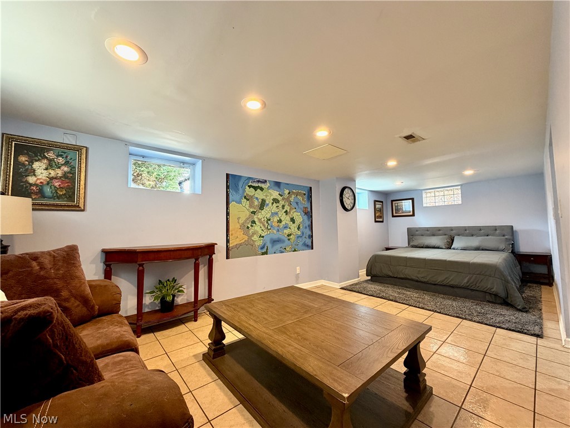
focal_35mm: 14
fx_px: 231
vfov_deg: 85.7
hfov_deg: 102.1
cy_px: 214
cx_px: 285
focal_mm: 2.22
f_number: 2.2
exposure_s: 1/60
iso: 320
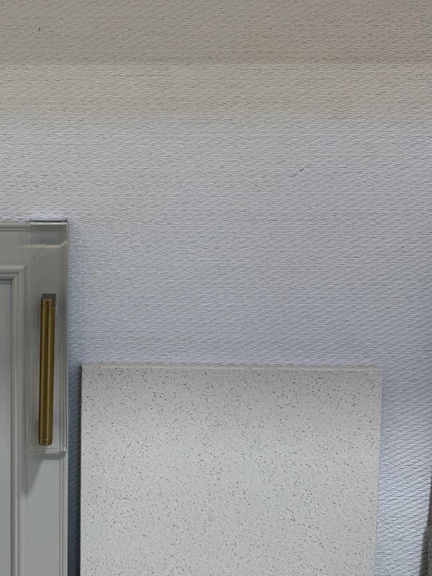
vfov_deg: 43.0
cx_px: 58
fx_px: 733
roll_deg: -0.7
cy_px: 280
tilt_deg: -17.3
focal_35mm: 44
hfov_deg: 31.6
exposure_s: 1/379
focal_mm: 6.76
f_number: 1.78
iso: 80
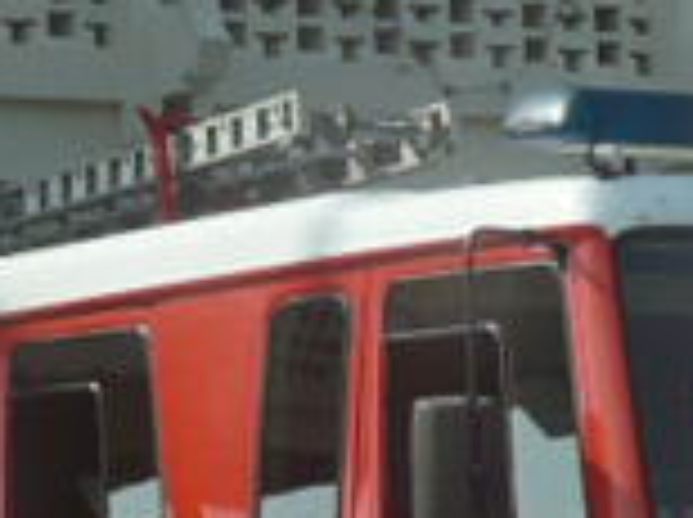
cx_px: 846
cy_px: 608
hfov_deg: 7.7
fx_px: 5077
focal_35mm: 254
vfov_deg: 5.8
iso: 100
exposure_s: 1/1000
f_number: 3.2
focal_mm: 7.5
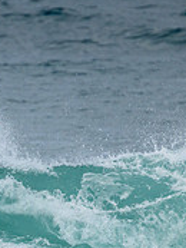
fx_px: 18440
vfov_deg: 0.8
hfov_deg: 0.6
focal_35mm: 2577
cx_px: -87
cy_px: 247
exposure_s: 1/2000
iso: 800
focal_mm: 800
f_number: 11
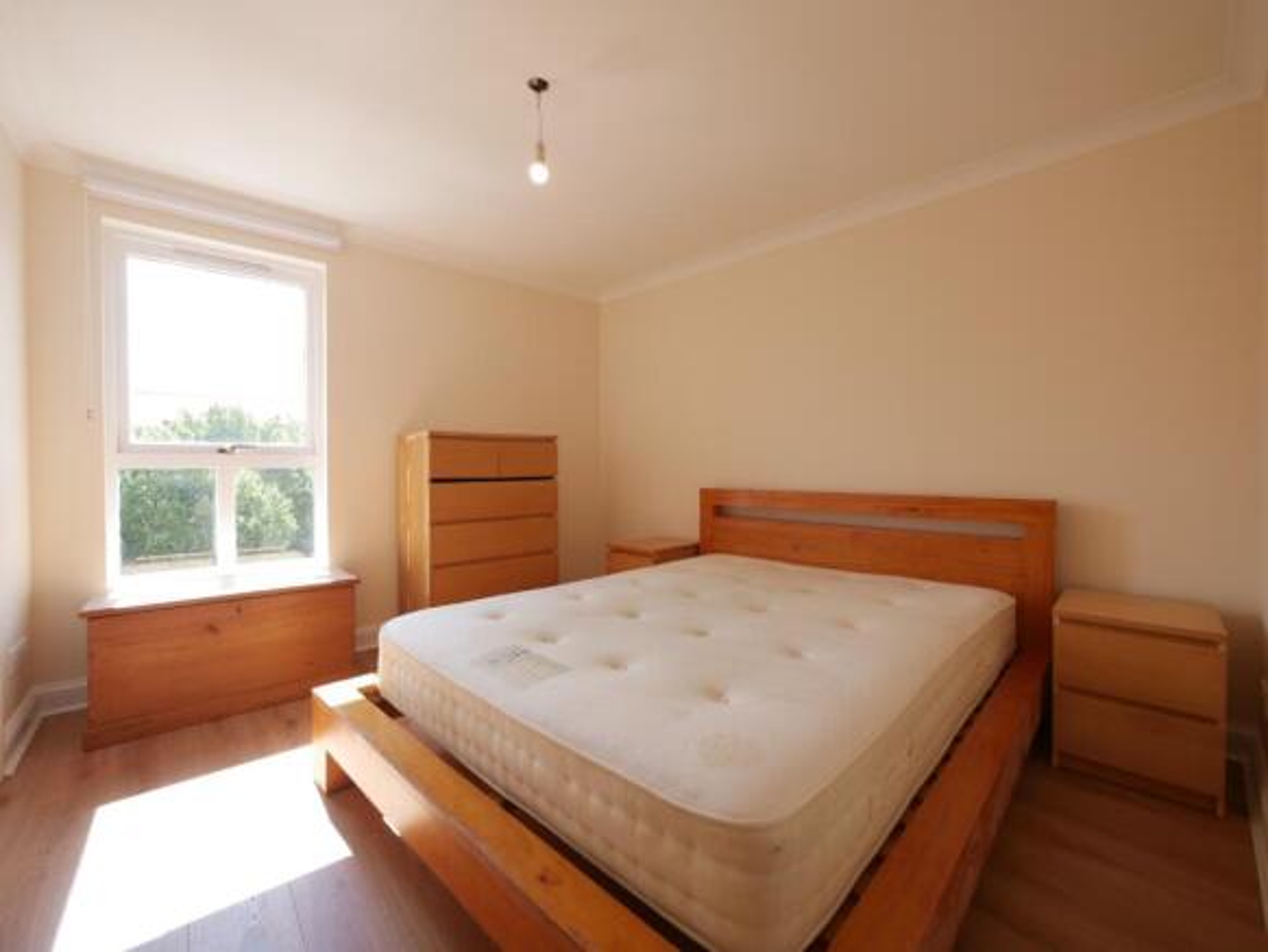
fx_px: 513
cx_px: 634
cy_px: 476
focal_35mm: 14
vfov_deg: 85.7
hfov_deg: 102.0
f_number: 4
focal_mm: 7
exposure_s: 1/125
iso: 200
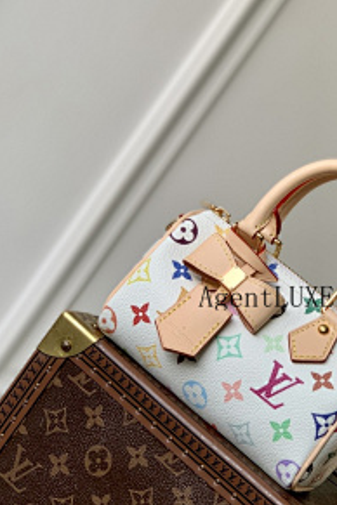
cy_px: 295
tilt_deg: -6.8
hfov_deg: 14.6
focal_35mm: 93
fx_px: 1306
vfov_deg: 21.9
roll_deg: -36.0
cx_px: 267
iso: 16
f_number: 2.4
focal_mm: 6
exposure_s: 1/122
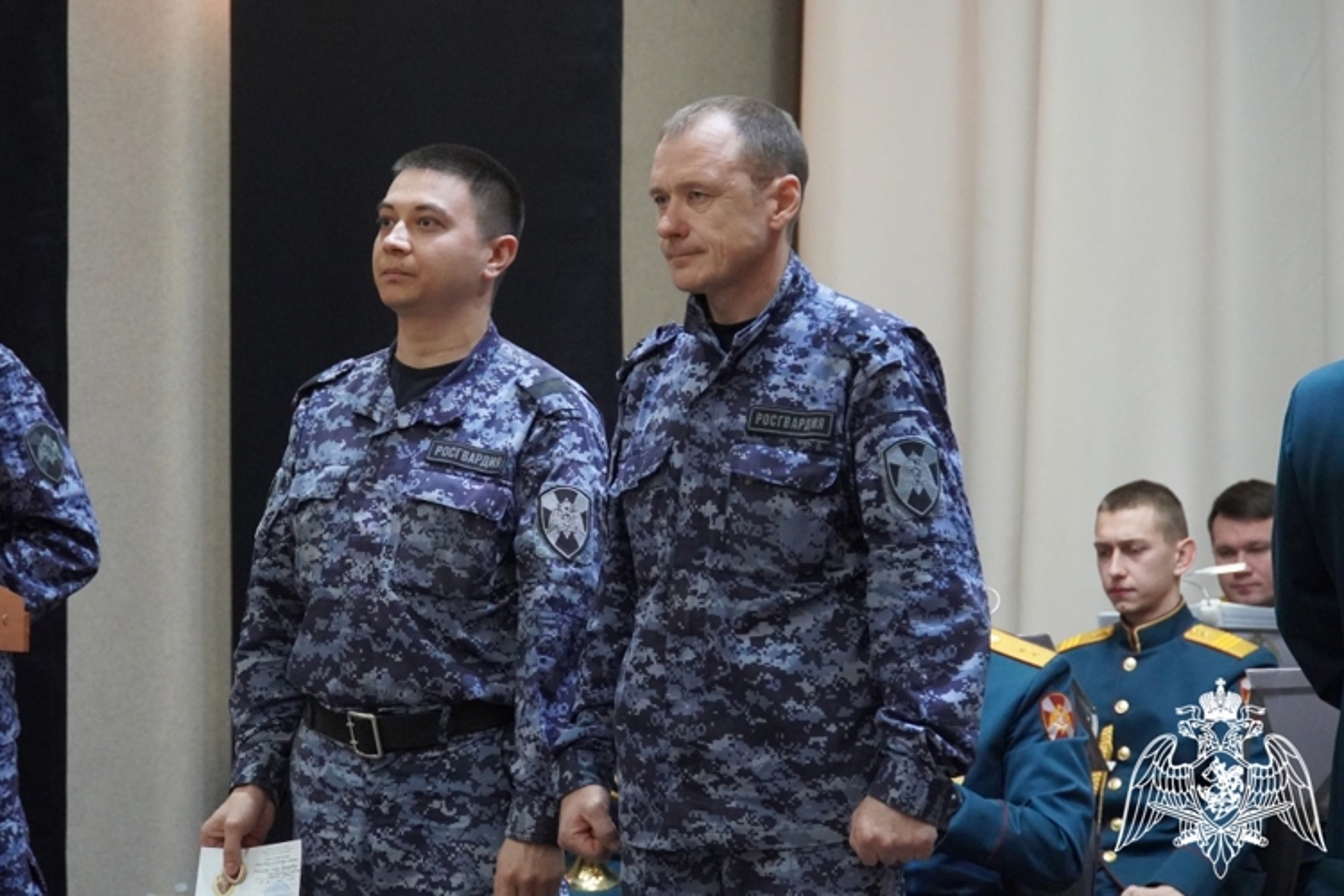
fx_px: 5096
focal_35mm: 136
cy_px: 448
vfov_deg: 10.0
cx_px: 672
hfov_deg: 15.0
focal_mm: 91
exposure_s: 1/60
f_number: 5.6
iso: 6400
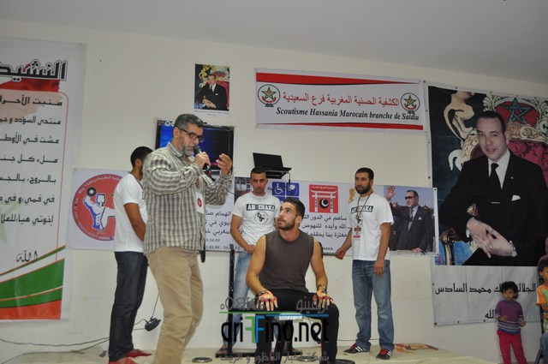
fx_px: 502
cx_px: 274
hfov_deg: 57.3
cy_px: 182
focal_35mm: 33
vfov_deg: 39.9
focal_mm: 22
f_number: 3.5
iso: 800
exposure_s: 1/60
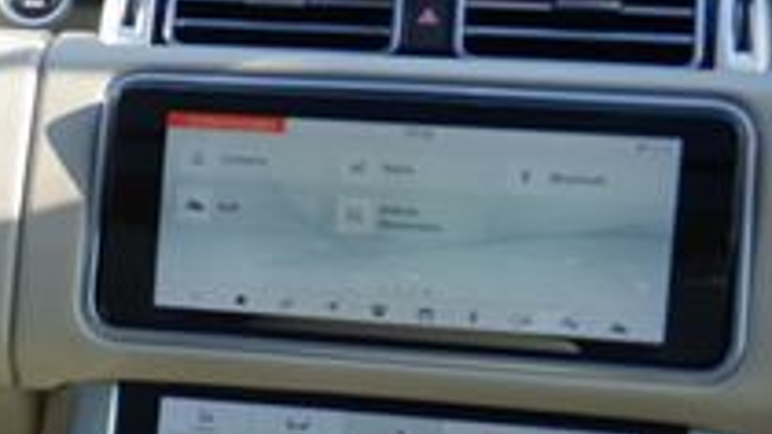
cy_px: 331
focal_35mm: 120
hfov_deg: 16.7
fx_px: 2448
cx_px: -287
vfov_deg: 10.1
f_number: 4.5
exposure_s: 1/160
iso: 125
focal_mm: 25
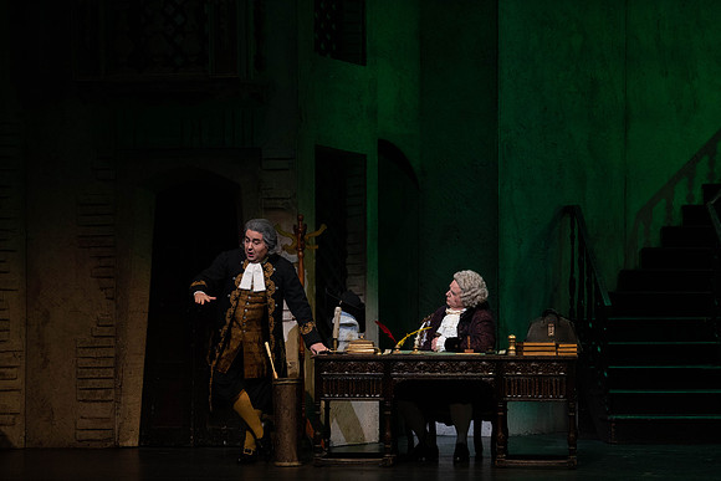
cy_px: 240
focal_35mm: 144
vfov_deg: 9.5
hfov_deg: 14.2
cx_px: 360
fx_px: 2885
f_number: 9
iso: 3200
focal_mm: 144
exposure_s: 1/250
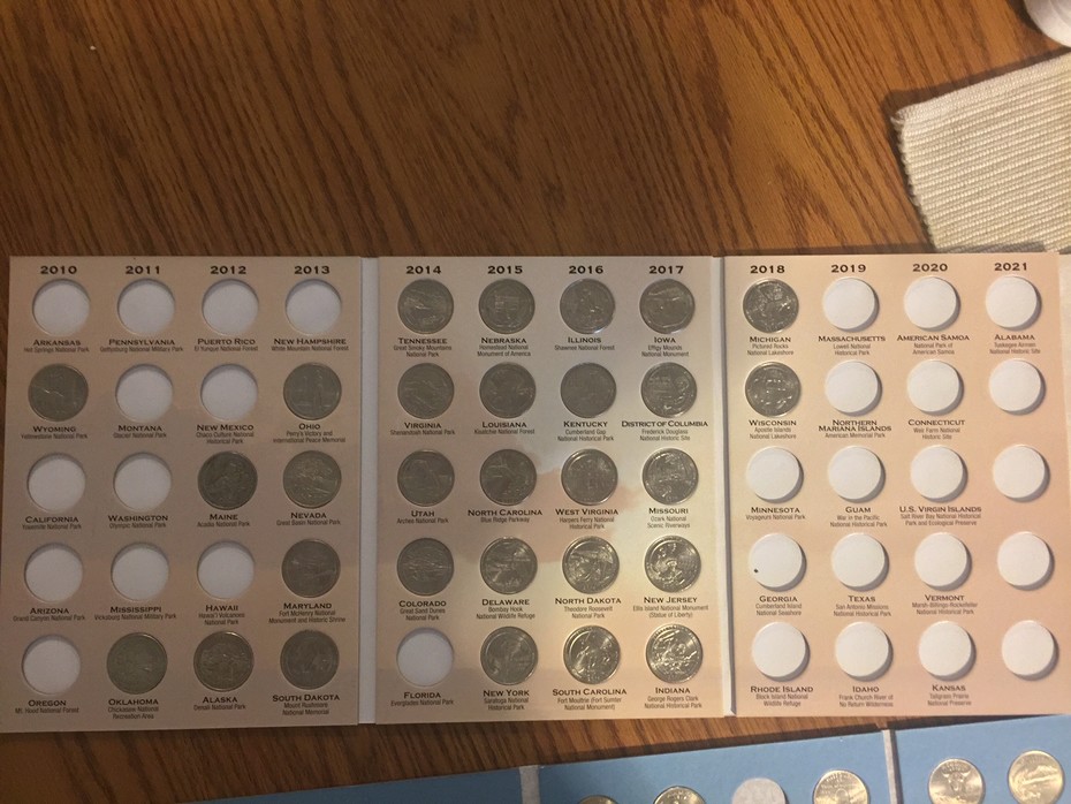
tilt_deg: -84.1
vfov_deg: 48.2
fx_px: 897
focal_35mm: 29
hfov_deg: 61.6
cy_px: 402
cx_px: 536
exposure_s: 1/17
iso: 250
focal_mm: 4.15
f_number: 2.2
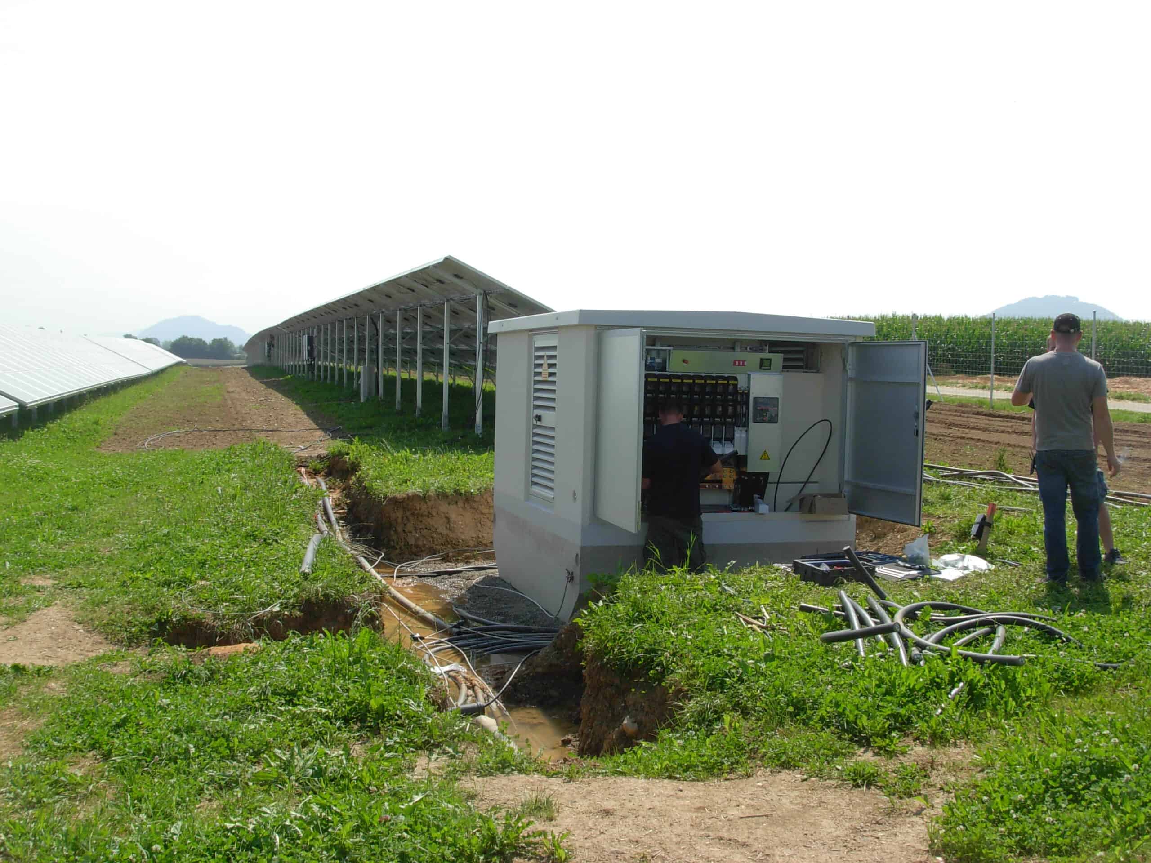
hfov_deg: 49.0
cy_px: 432
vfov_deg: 37.7
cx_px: 576
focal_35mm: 38
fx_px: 1264
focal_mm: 6.3
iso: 79
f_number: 4.9
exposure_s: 1/430
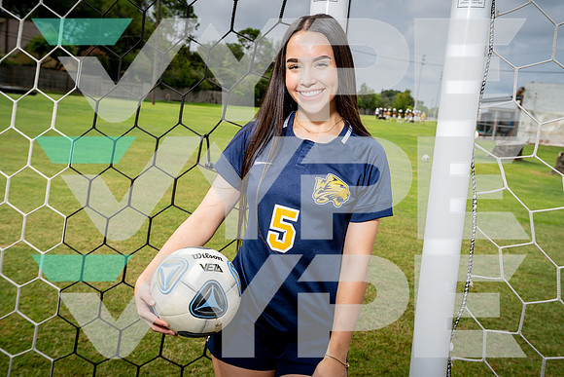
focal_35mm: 40
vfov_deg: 33.4
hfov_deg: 48.4
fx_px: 627
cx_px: 282
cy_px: 188
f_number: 6.3
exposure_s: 1/250
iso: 100
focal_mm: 40
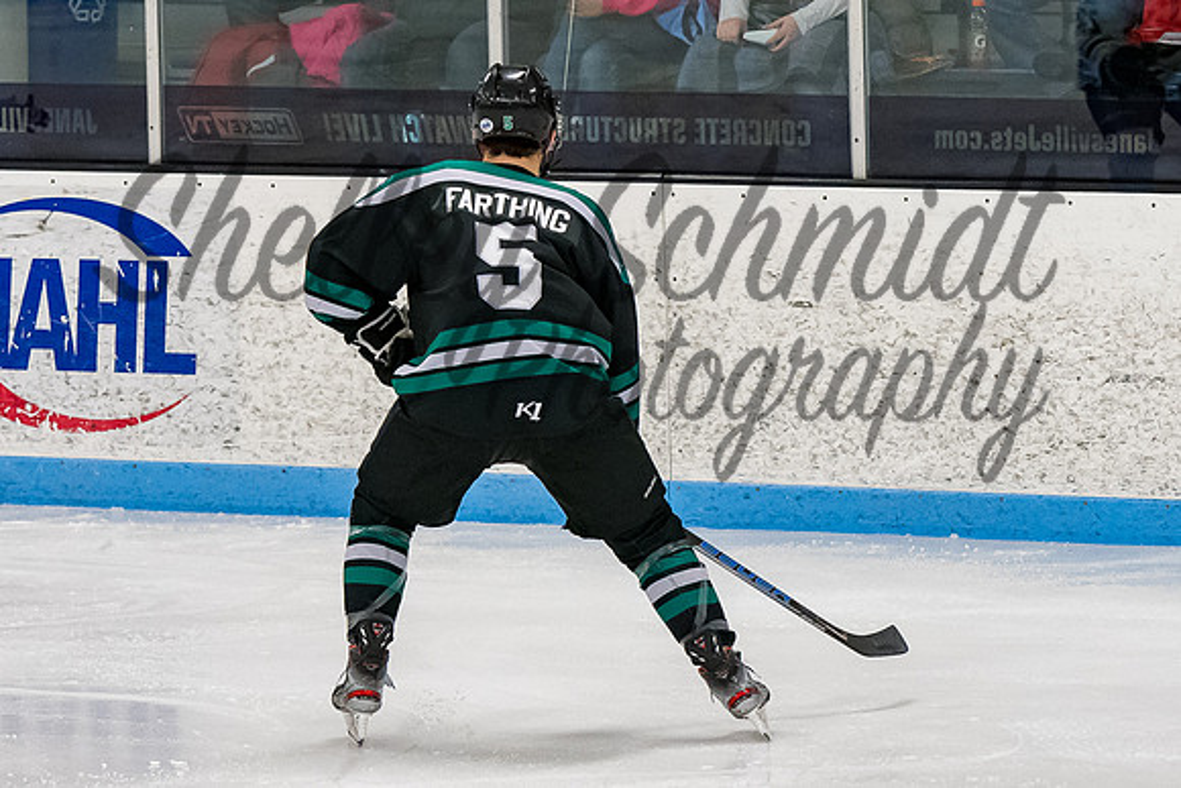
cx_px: 539
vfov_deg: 4.1
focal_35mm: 336
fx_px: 11010
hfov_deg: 6.1
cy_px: 401
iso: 2500
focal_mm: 135
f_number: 3.5
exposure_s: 1/800
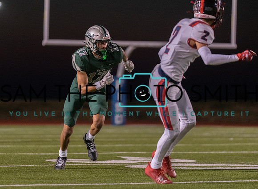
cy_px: 86
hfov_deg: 8.4
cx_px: 104
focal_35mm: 238
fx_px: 1762
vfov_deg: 6.1
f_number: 2.8
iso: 8000
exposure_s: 1/1250
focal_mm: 200
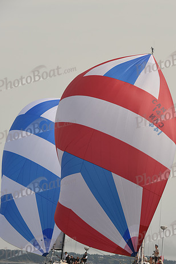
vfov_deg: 8.2
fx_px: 1830
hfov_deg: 5.5
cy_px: 151
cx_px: 106
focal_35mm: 250
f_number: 7.1
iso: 250
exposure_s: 1/1000
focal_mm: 200
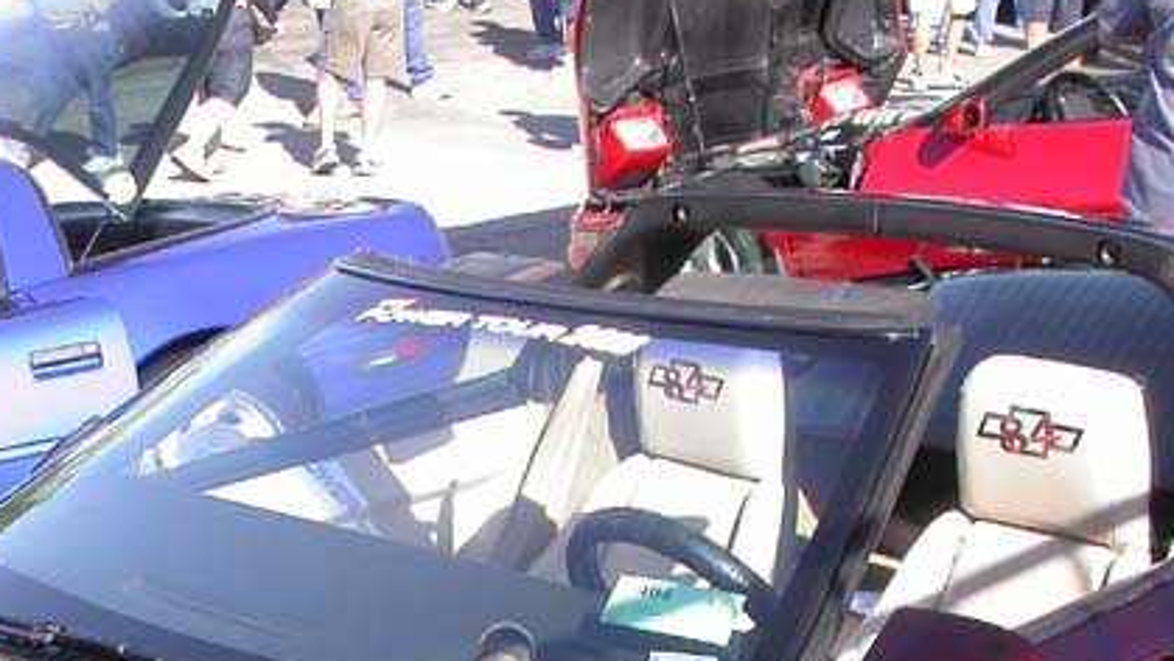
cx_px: 280
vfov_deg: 14.9
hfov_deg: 26.5
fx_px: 2460
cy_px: 759
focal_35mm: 79
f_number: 6
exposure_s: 1/174
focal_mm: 7.85
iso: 100
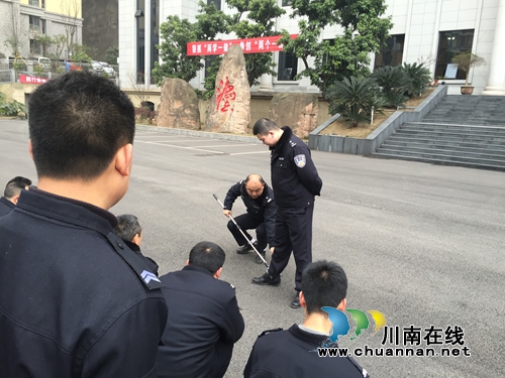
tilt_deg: -9.0
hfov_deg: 61.7
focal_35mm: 29
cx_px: 252
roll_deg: -2.6
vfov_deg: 48.2
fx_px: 423
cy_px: 189
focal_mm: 4.15
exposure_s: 1/100
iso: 50
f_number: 2.2
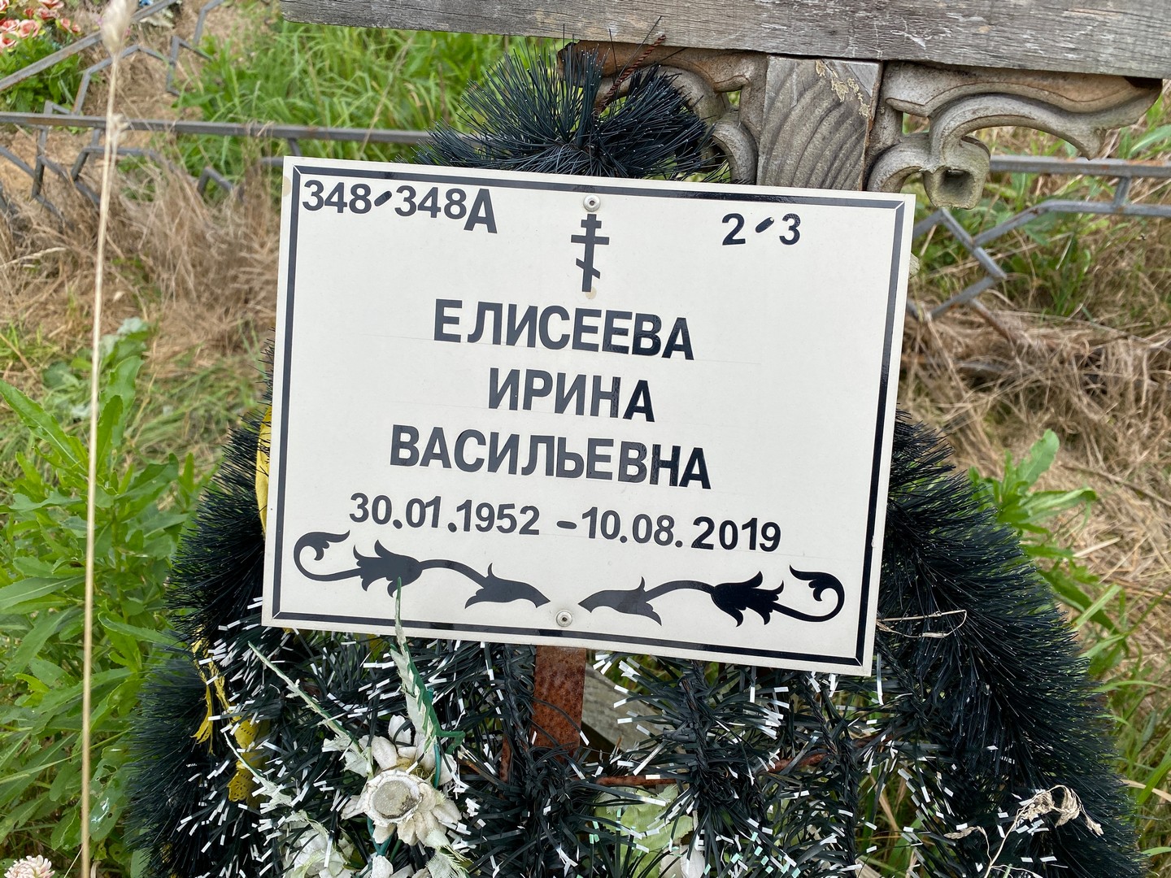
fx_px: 880
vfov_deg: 53.1
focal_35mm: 26
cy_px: 439
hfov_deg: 67.3
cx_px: 586
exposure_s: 1/1395
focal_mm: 4.25
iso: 32
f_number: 1.8
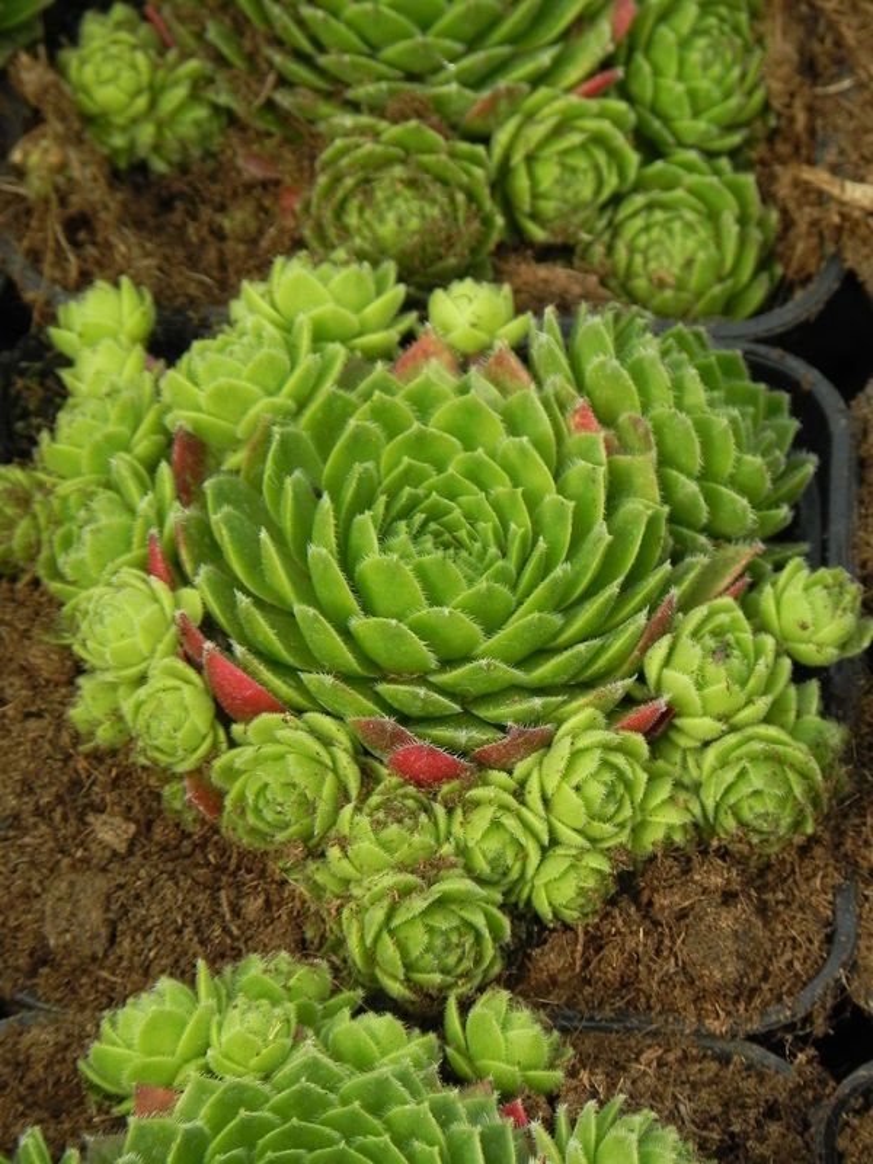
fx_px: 14291
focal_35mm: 425
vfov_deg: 4.7
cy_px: 582
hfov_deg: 3.5
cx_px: 436
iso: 160
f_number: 5.6
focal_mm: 75.7
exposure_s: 1/320
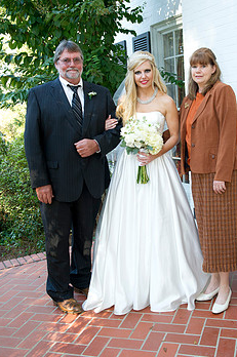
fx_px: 436
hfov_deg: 30.3
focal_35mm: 44
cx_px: 148
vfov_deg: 44.5
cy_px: 162
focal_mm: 34
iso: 500
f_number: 5.6
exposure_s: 1/100
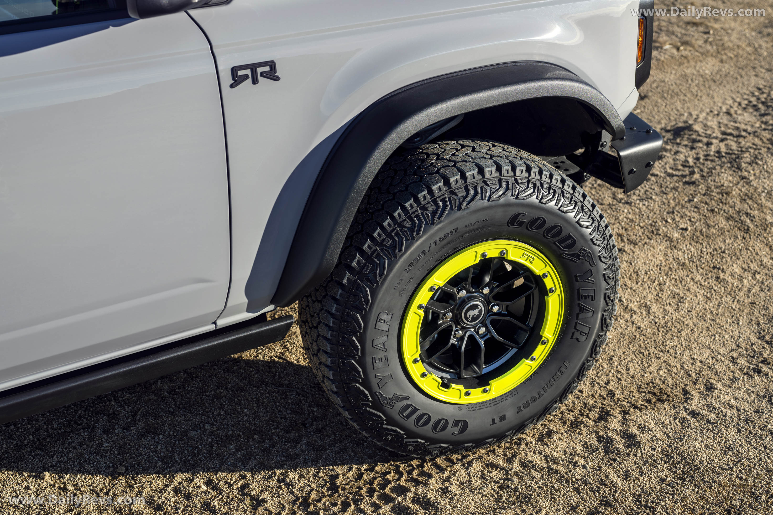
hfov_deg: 39.6
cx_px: 386
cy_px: 258
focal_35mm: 50
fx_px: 1074
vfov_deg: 27.0
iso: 100
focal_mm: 50
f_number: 4.5
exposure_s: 1/320
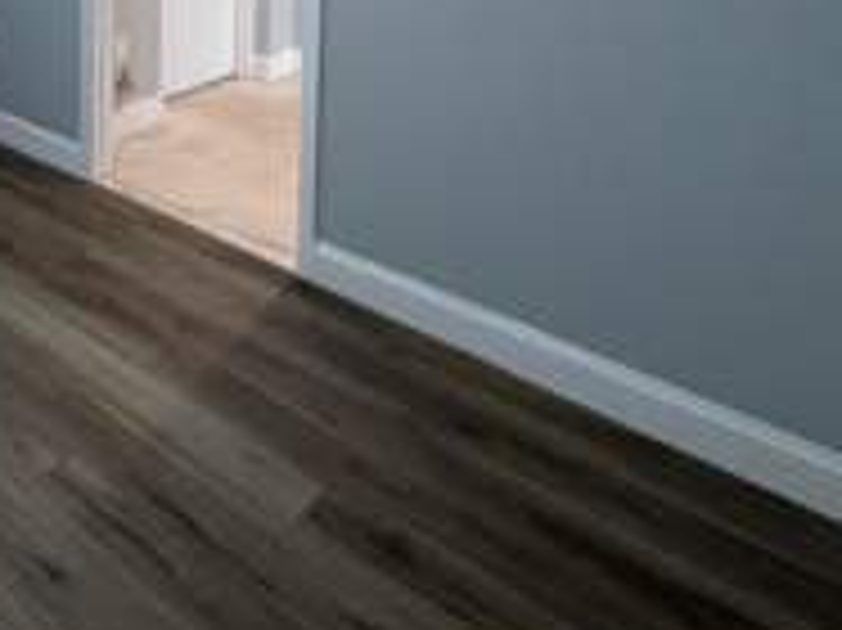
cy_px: -153
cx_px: 14
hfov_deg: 44.3
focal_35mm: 36
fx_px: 875
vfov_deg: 31.9
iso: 320
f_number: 2.2
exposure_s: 1/120
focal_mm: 2.22
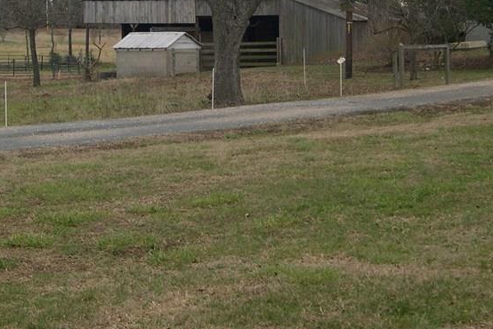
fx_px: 1000
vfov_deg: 18.4
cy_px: 36
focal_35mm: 73
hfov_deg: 27.7
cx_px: 210
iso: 100
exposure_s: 1/444
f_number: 2.8
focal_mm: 8
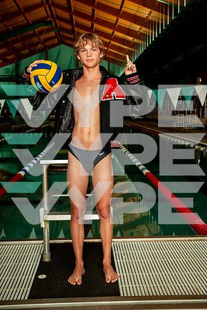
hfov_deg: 29.2
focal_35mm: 46
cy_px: 155
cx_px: 104
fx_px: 397
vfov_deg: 42.7
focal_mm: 46
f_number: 7.1
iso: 800
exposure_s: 1/200
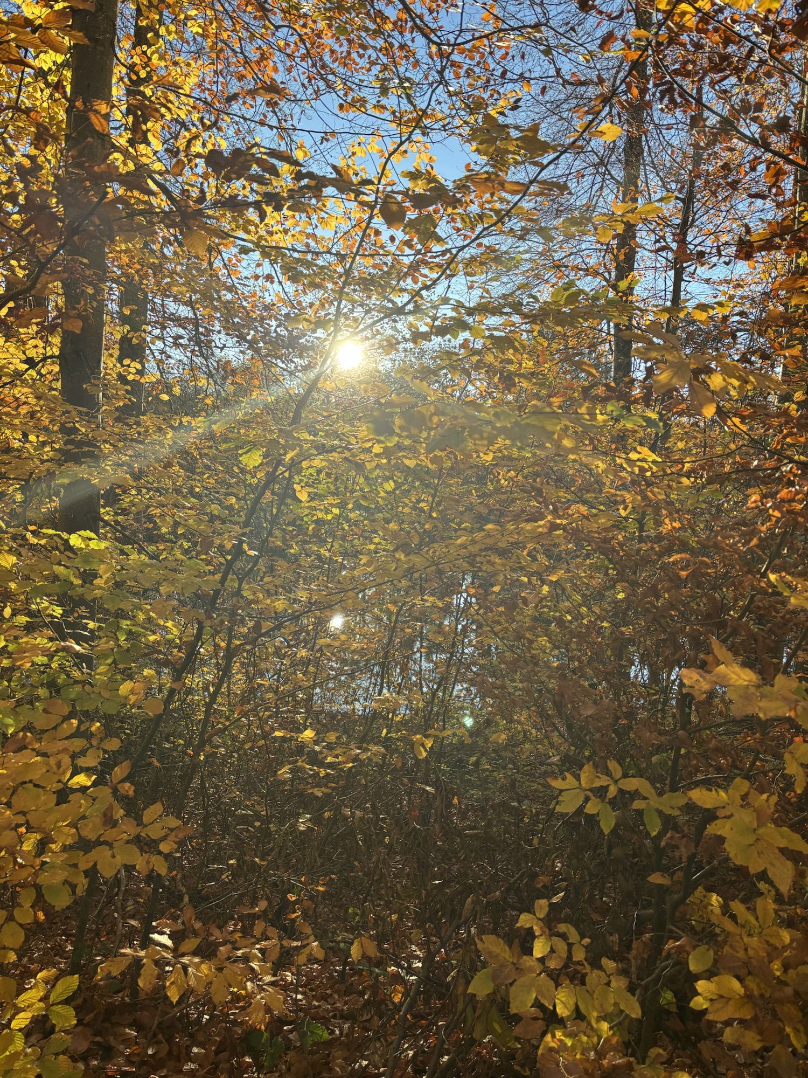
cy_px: 539
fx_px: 809
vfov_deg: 67.3
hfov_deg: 53.1
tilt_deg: -2.9
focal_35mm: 26
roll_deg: -3.3
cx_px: 404
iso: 50
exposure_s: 1/811
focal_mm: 5.96
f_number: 1.6
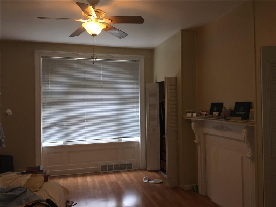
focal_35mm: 29
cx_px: 138
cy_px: 104
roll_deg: +0.8
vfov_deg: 48.2
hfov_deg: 61.7
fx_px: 231
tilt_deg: +0.1
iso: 25
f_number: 2.2
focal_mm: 4.15
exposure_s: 1/30
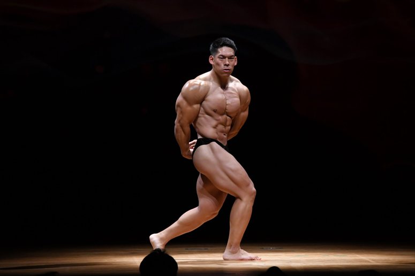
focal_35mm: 240
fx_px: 2765
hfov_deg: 8.6
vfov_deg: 5.7
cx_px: 208
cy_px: 138
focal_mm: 160
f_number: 5.6
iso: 3200
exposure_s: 1/400
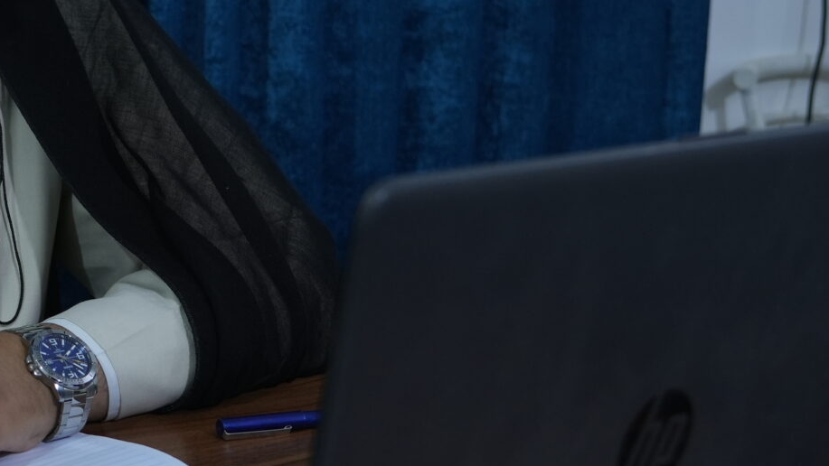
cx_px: -52
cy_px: 157
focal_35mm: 79
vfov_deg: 15.3
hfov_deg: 25.2
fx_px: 1737
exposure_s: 1/100
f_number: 4
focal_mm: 27
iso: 640
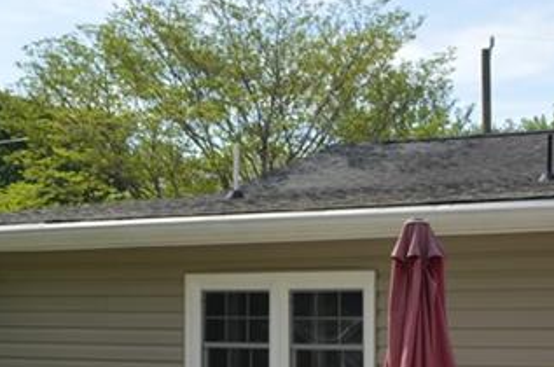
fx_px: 1490
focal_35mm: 97
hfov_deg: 20.3
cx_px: 570
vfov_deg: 13.8
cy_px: 388
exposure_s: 1/200
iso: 100
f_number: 8
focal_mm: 20
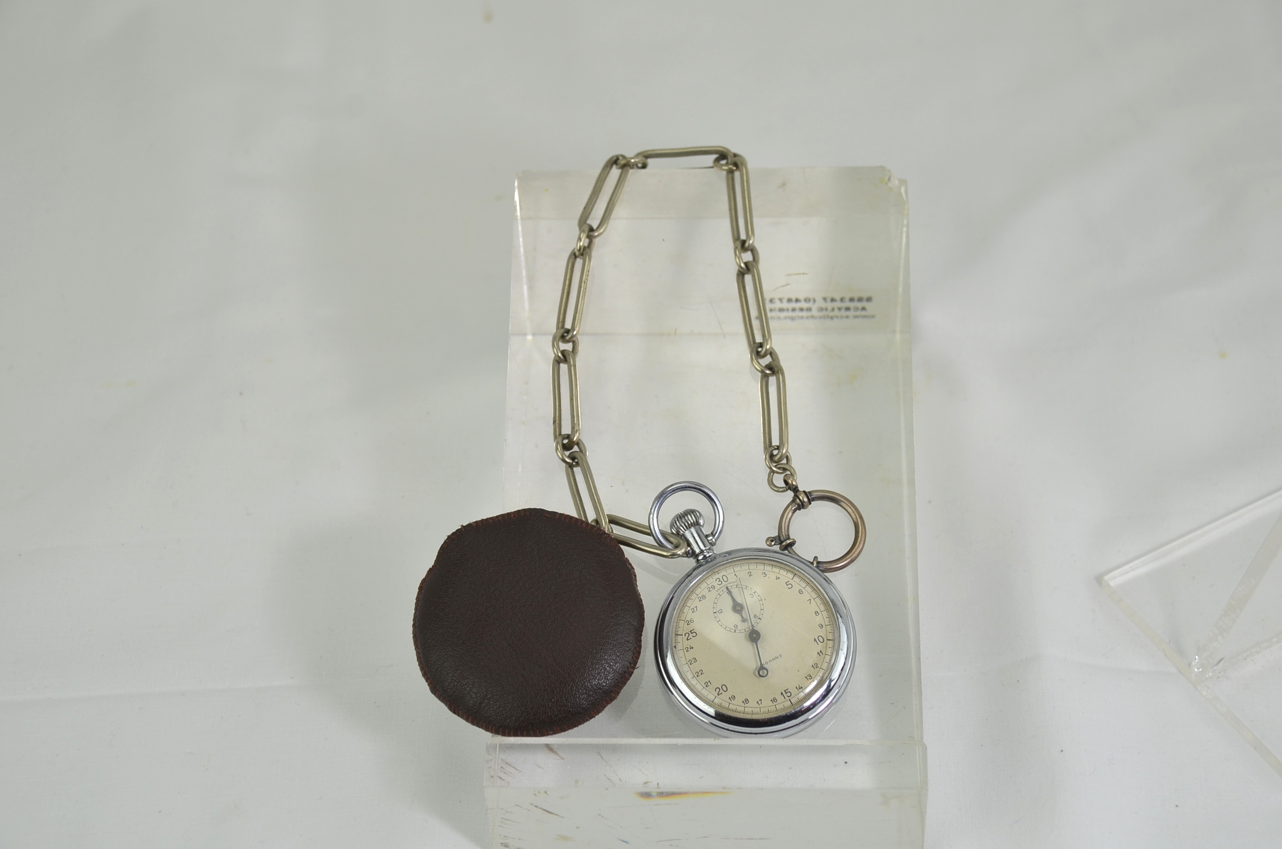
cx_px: 641
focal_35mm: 72
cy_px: 424
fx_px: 2559
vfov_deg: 18.8
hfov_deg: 28.1
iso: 200
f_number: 6.3
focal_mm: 48
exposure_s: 1/160
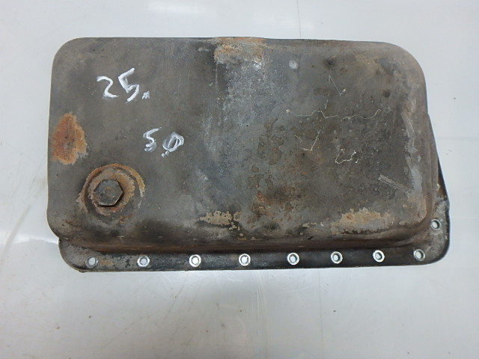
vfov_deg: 63.4
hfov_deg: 79.0
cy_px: 180
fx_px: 291
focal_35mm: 21
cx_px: 240
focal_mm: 3.7
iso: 250
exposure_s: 1/30
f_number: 3.5
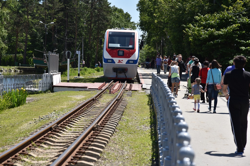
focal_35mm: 120
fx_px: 833
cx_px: 125
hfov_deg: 17.1
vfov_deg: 11.4
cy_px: 83
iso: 320
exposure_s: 1/1250
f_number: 7.1
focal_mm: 120
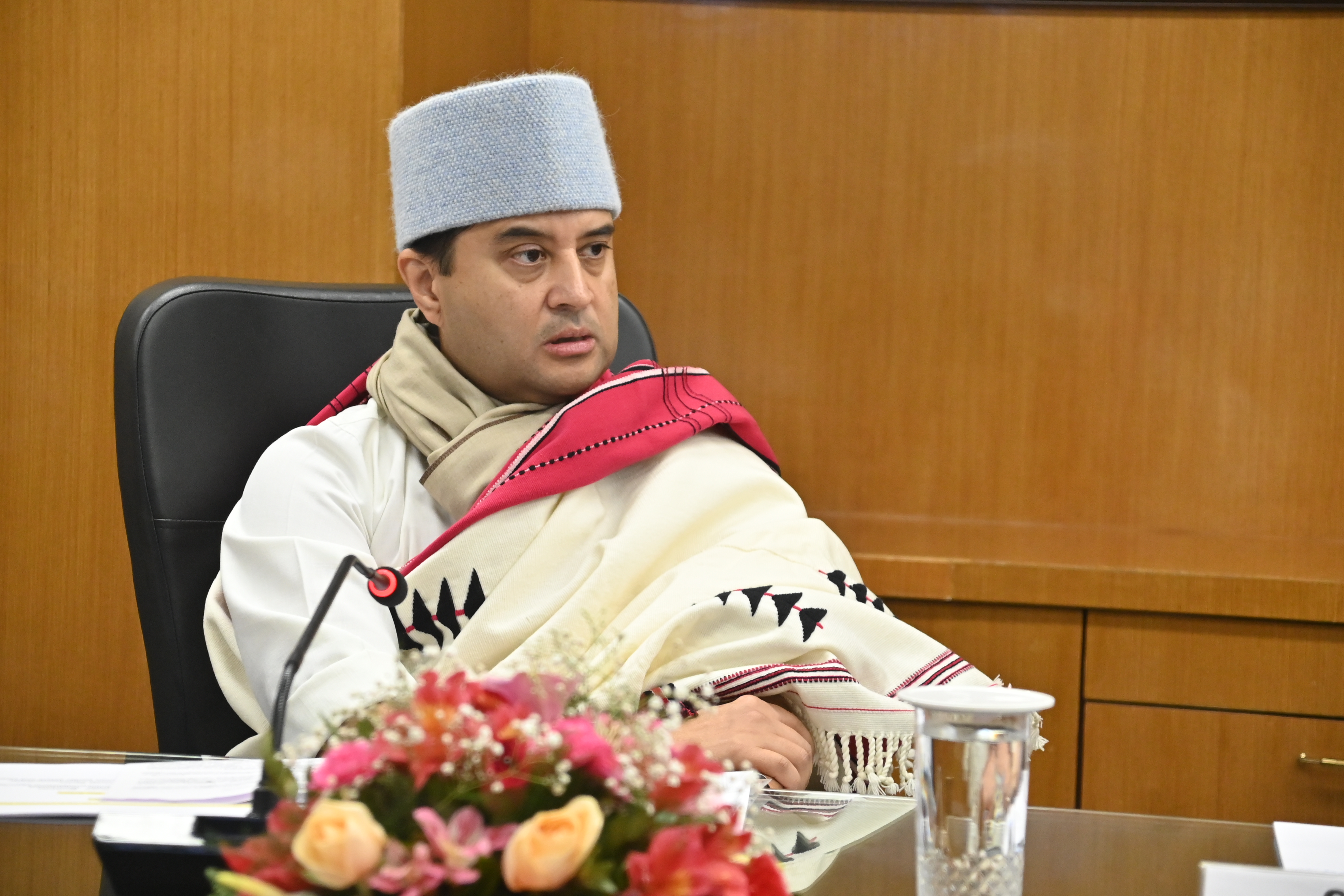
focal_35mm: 117
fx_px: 4368
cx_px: 672
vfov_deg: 11.7
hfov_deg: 17.5
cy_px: 448
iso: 2500
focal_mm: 78
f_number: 5.3
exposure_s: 1/160
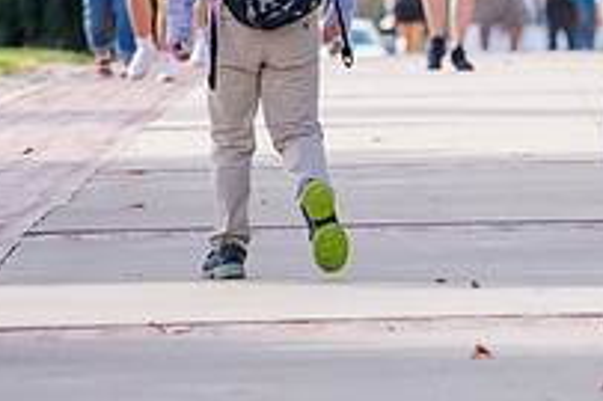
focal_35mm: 858
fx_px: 14359
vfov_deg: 1.6
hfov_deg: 2.4
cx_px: 719
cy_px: -64
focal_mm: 300
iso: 320
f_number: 6.3
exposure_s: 1/320
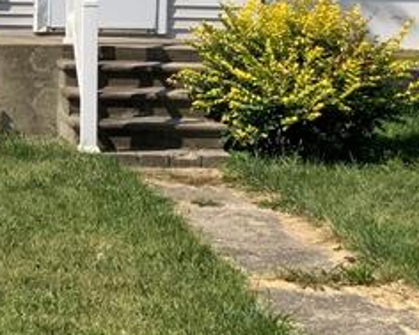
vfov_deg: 12.4
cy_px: -11
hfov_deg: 14.9
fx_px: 1526
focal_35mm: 123
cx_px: -138
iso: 16
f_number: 1.8
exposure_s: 1/1534
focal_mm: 3
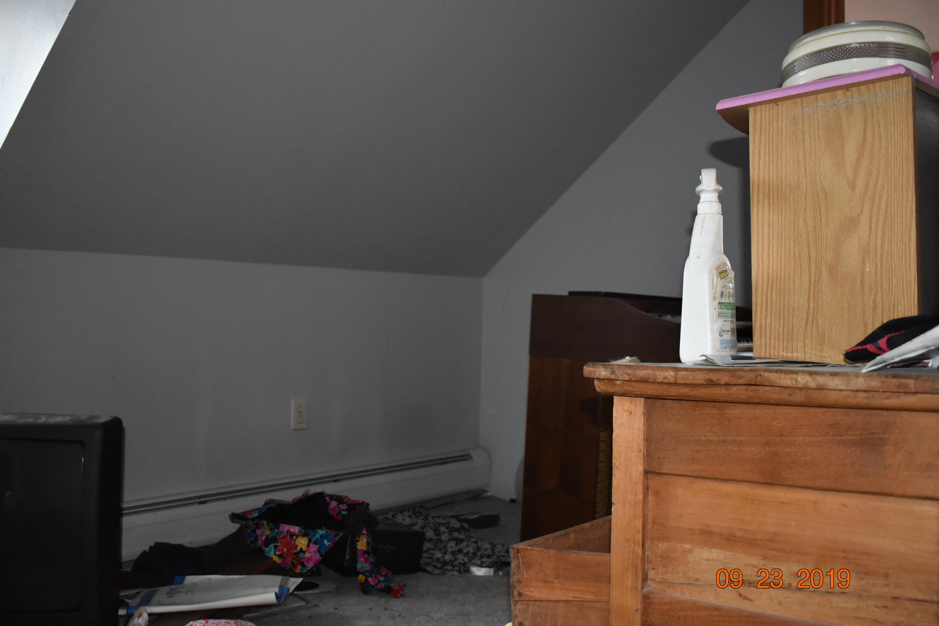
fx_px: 939
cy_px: 313
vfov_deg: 36.9
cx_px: 470
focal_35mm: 36
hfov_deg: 53.1
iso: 2800
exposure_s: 1/60
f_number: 3.8
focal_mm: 24
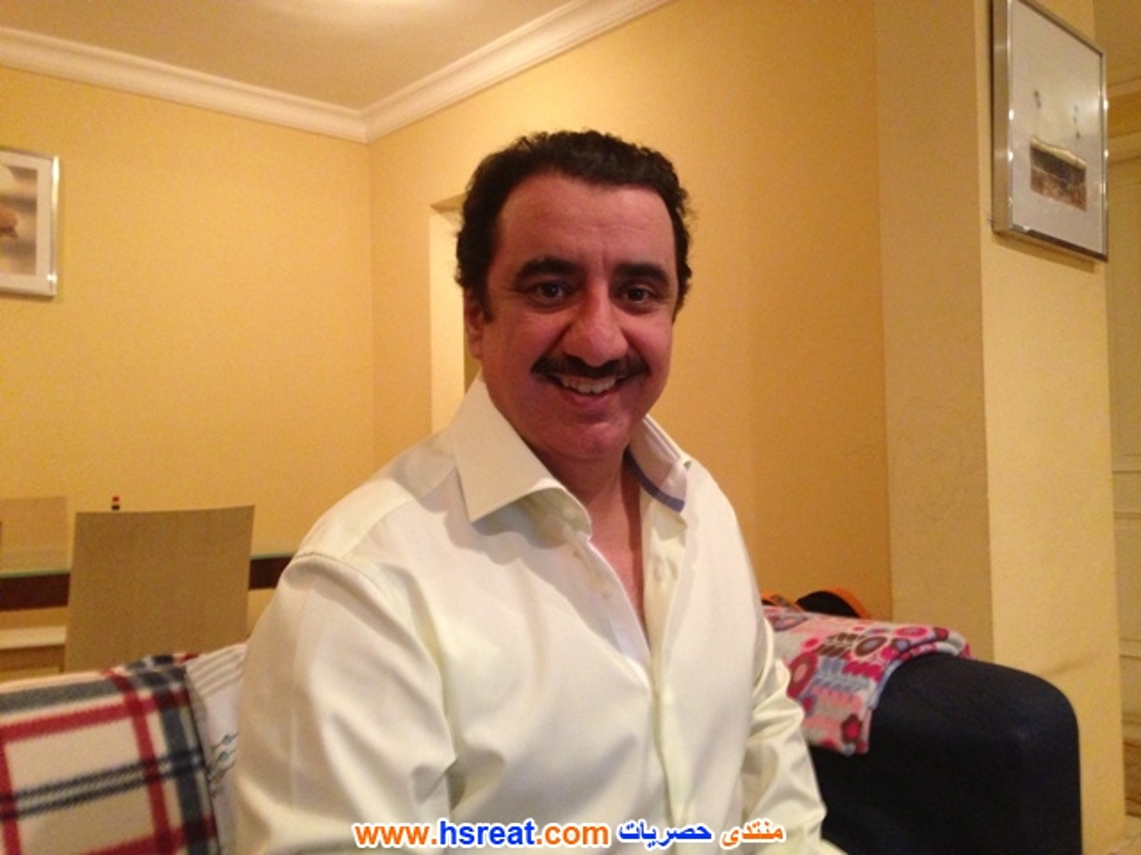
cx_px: 570
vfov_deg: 42.9
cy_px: 428
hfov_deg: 55.4
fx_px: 1088
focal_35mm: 33
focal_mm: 4.13
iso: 400
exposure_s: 1/17
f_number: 2.4
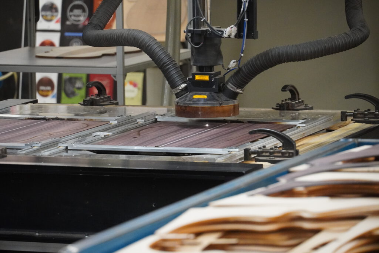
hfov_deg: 10.2
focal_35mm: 202
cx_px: 190
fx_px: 2132
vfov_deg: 6.8
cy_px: 126
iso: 6400
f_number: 6.3
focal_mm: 135
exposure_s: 1/125
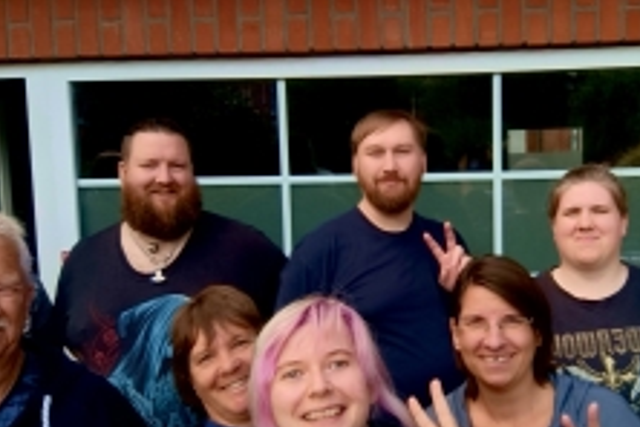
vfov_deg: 29.8
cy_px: 242
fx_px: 800
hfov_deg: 43.1
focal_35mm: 45
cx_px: 415
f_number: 2.4
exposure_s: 1/275
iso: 50
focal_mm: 3.27
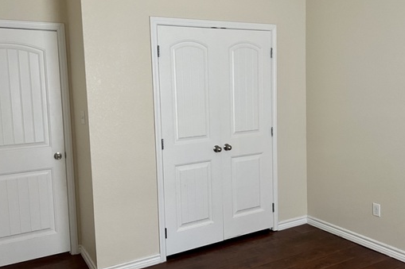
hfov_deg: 55.8
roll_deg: +1.5
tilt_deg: -7.4
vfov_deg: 38.8
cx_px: 200
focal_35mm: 34
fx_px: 382
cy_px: 125
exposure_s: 1/60
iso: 320
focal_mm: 5.7
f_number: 1.5
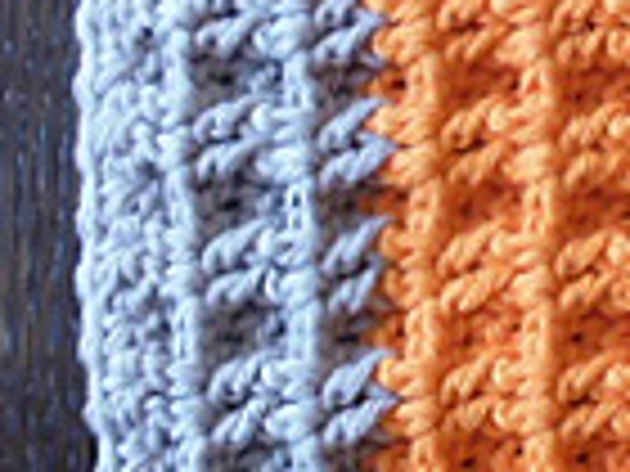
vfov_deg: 17.0
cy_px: 380
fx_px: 1565
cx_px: 567
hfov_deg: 22.2
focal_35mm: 86
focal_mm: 4.3
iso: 400
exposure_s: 1/5
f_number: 2.8
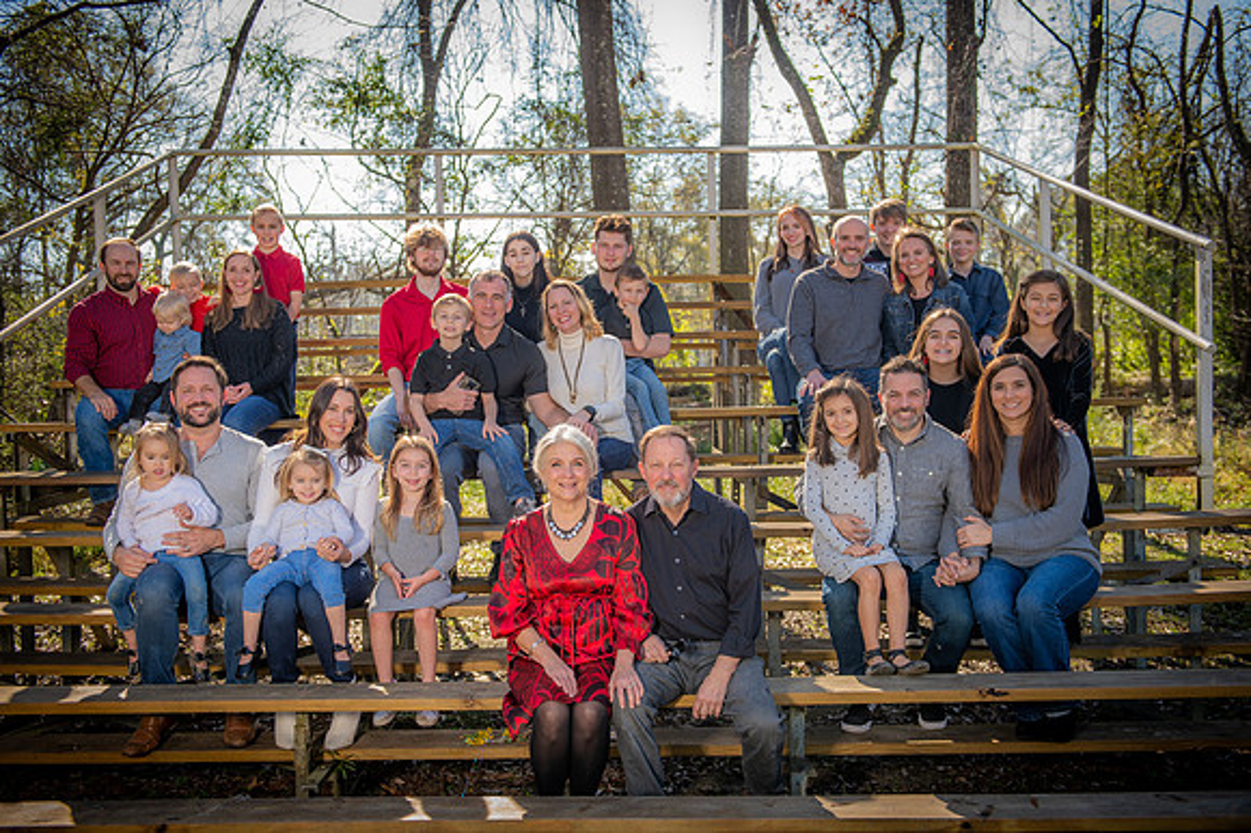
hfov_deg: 50.7
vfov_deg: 35.0
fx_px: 1320
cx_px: 626
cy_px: 416
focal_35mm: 38
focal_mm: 38
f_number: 3.5
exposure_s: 1/250
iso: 50
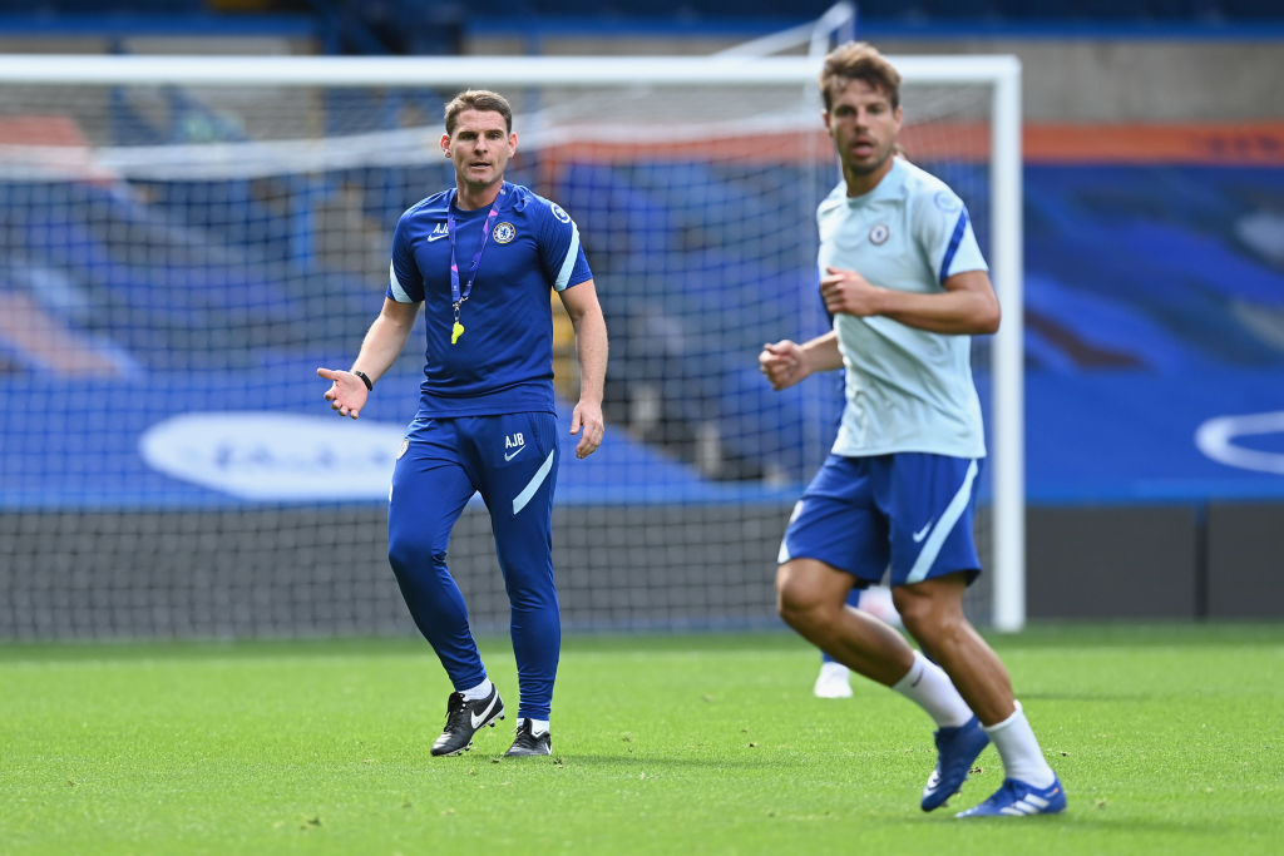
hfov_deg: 5.2
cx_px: 642
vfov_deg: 3.4
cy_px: 428
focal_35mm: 400
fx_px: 14268
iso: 800
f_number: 3.5
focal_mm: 400
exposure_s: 1/1600
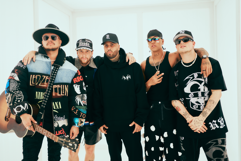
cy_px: 80
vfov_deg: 37.9
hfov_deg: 54.4
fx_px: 234
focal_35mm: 35
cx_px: 120
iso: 1250
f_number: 2.2
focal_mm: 35
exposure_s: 1/250
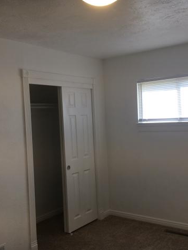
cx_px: 108
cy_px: 125
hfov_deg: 36.7
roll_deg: +1.9
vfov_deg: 47.9
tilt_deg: -2.5
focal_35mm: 39
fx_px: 282
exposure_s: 1/161
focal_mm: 4.15
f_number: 2.2
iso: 32
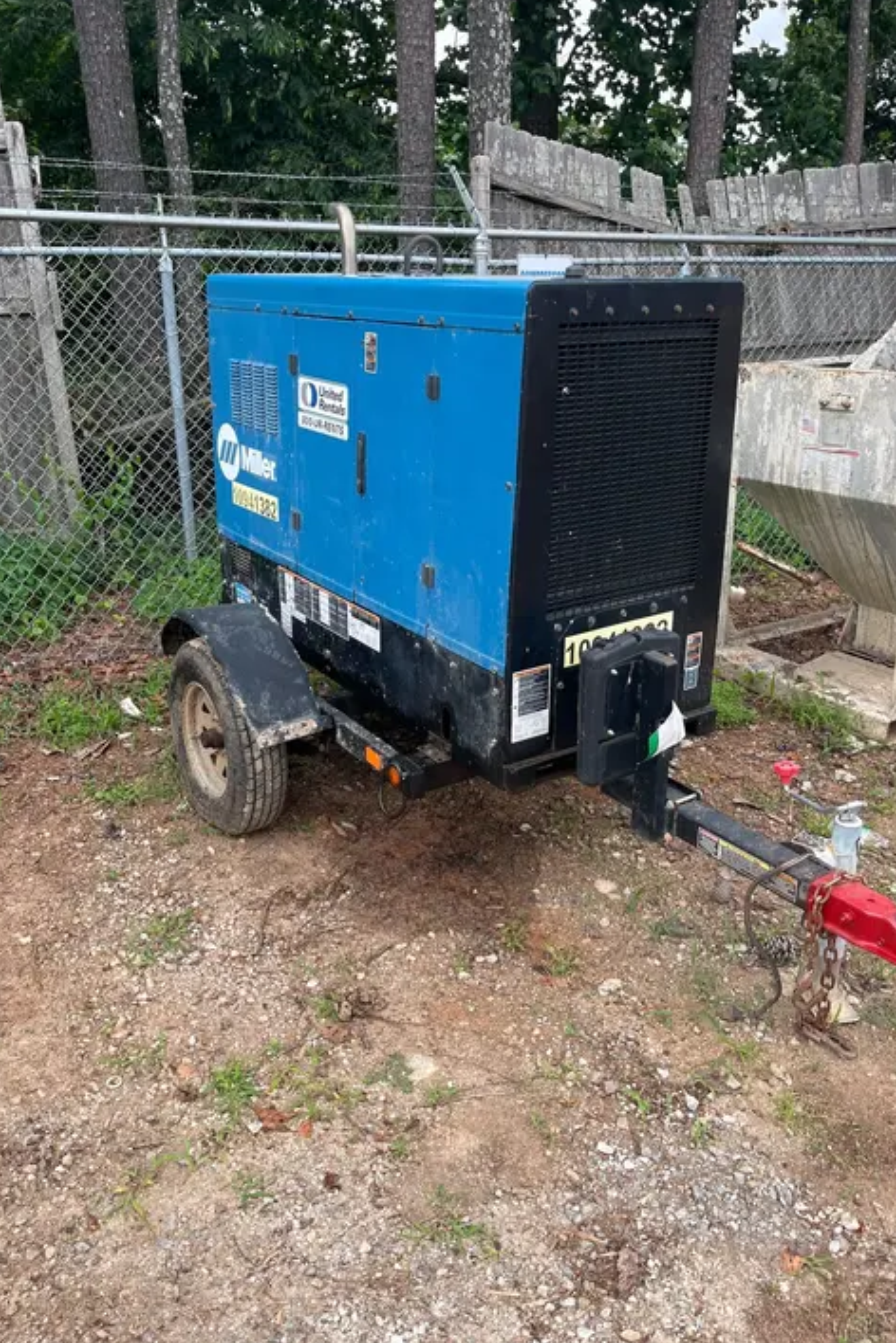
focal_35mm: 28
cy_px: 652
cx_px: 420
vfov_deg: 65.5
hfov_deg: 46.4
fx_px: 1045
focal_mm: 5.1
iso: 50
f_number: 1.6
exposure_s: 1/378
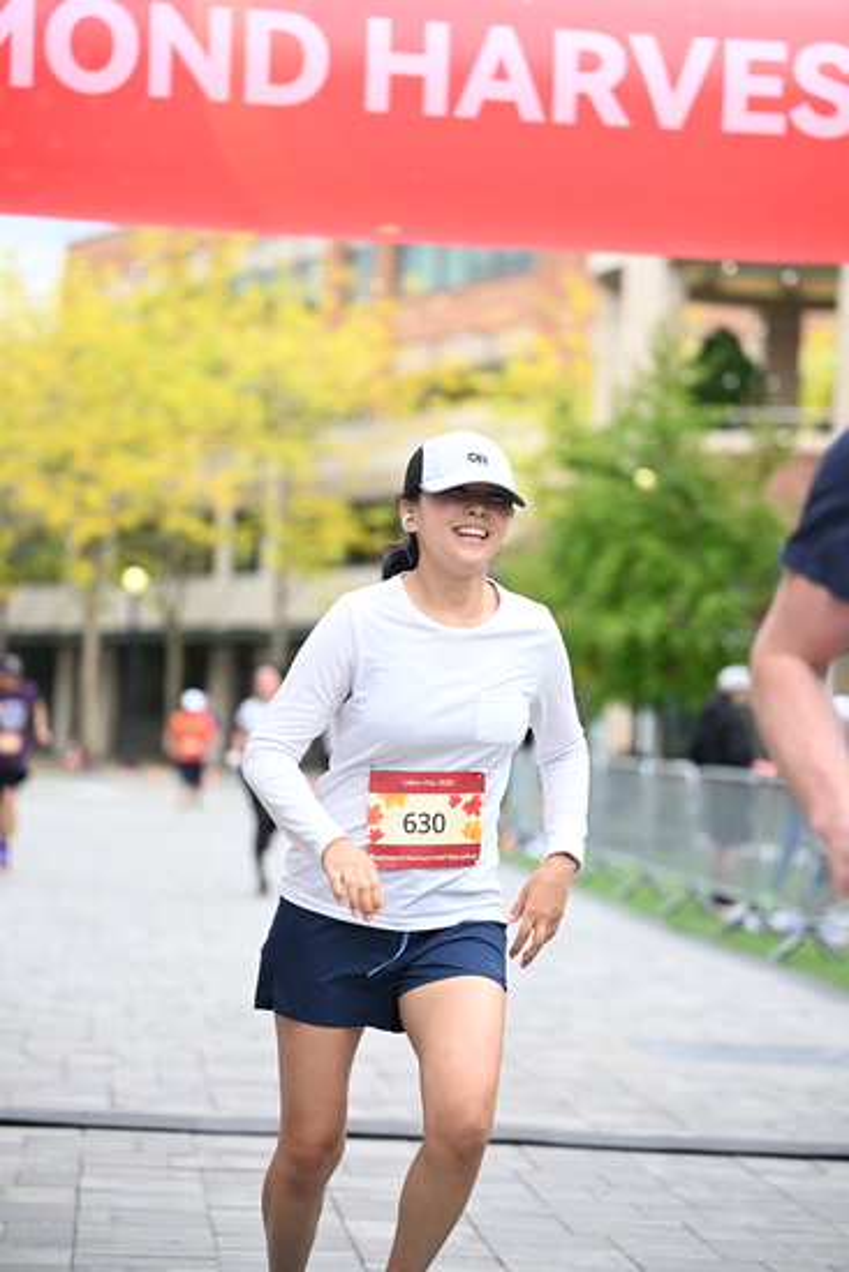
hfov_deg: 14.4
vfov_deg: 21.5
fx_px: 3358
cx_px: 424
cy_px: 636
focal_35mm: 95
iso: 640
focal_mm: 95
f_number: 2.8
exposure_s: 1/1600
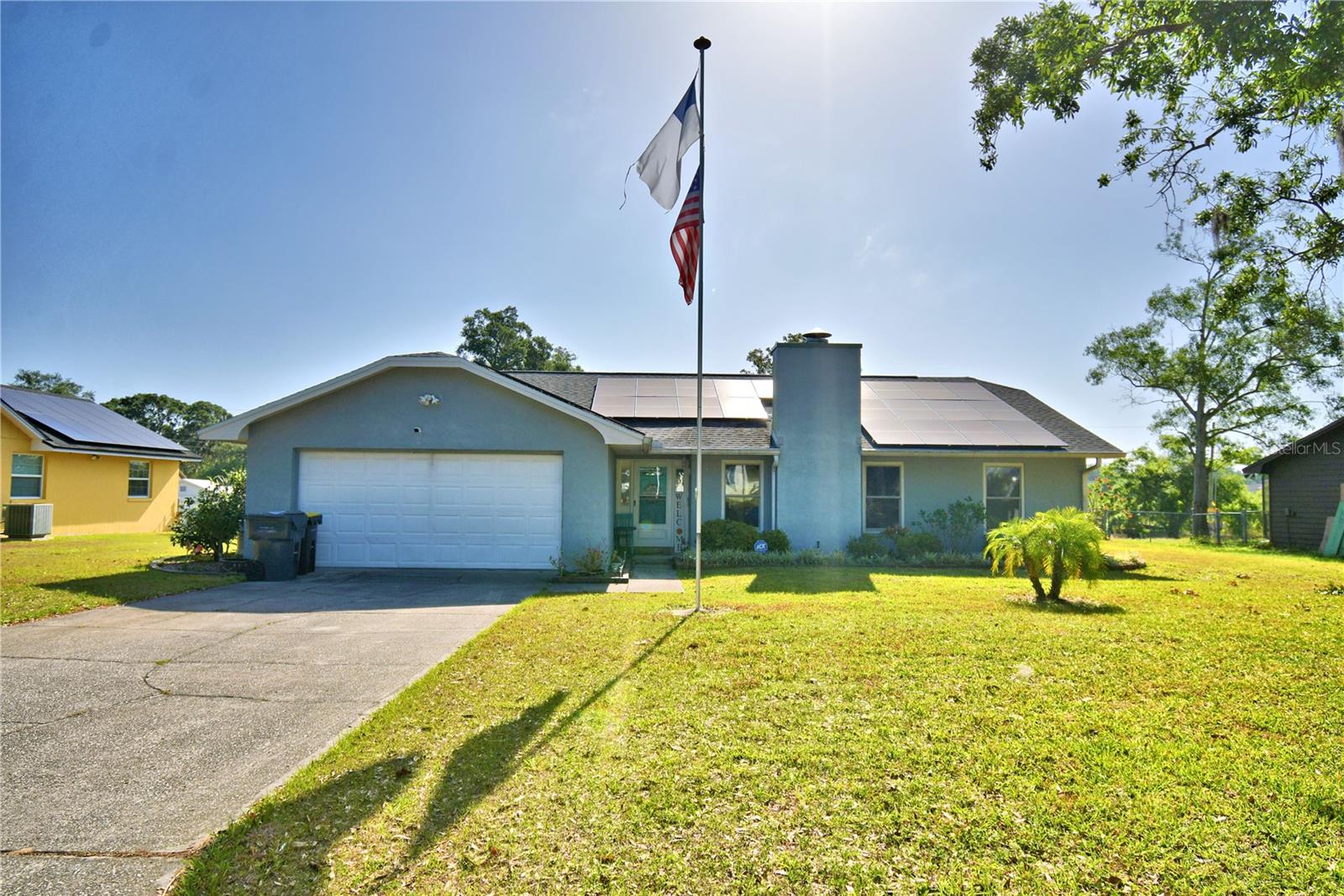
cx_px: 672
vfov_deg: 59.5
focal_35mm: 21
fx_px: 784
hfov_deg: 81.2
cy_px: 448
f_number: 5
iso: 100
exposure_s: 1/1600
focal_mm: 14
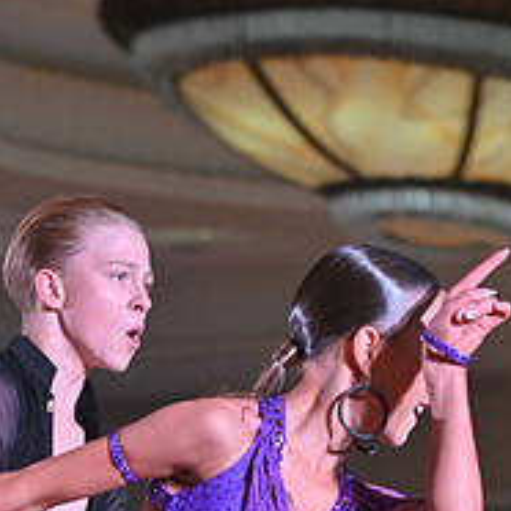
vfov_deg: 6.2
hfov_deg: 6.3
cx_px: 111
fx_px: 4660
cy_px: 769
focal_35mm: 279
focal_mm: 105
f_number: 5
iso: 5000
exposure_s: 1/400
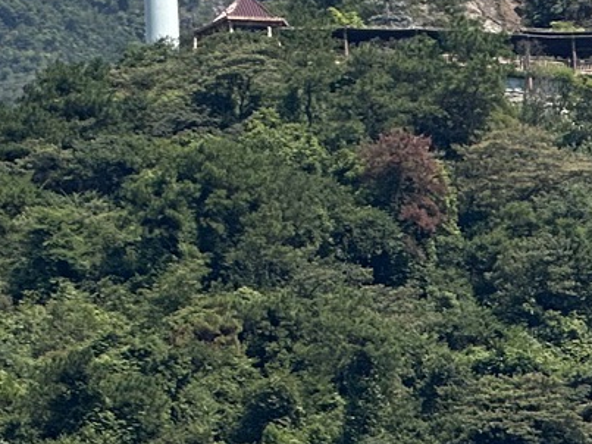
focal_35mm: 382
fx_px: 6531
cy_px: -237
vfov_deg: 3.9
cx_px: -555
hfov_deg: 5.1
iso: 32
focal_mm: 9
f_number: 2.8
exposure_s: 1/911
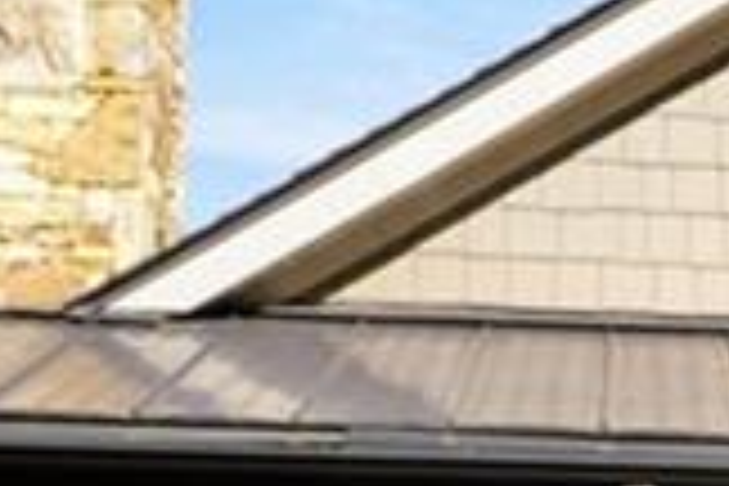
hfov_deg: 9.6
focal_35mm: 190
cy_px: 632
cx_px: 1755
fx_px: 3847
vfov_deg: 7.2
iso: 100
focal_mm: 30
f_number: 4.5
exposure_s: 1/500
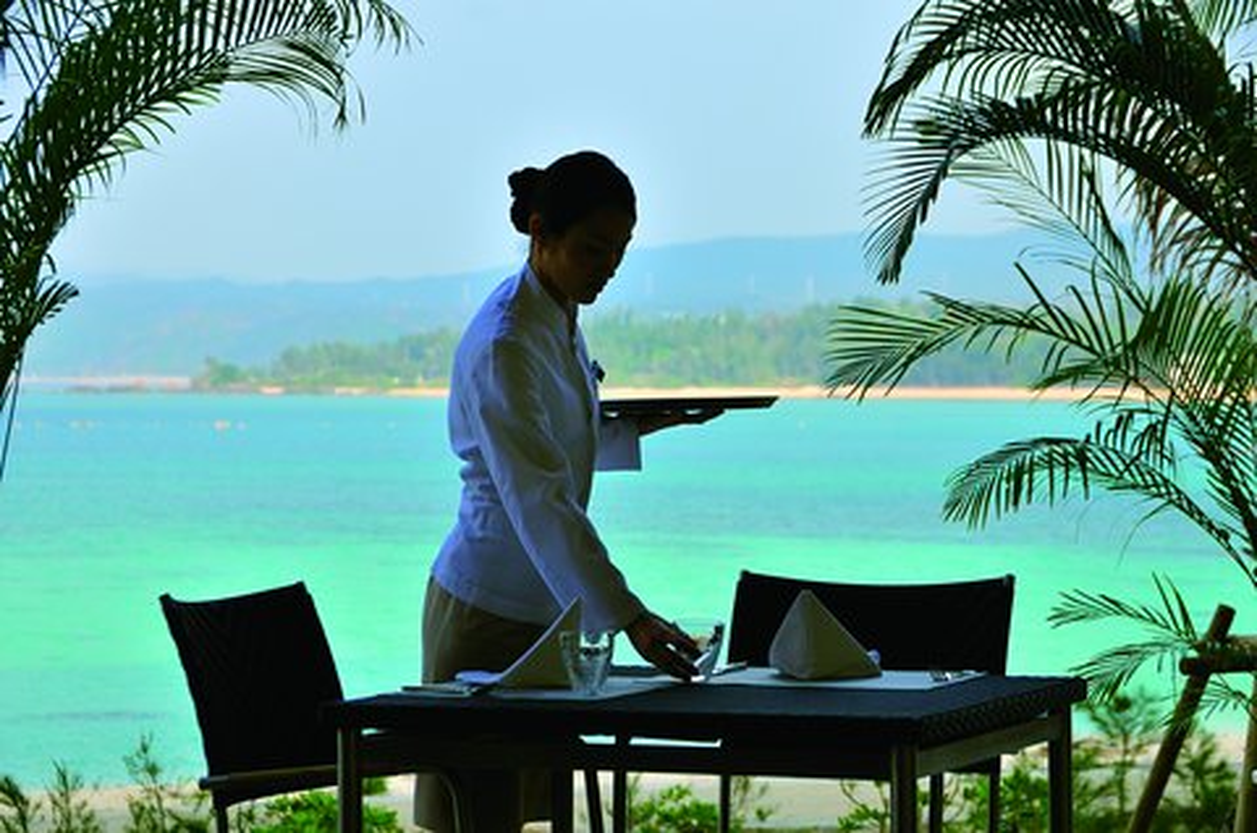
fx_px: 3920
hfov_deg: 18.2
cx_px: 628
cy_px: 416
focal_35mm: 112
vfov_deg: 12.1
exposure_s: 1/250
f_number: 8
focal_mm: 75
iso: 200
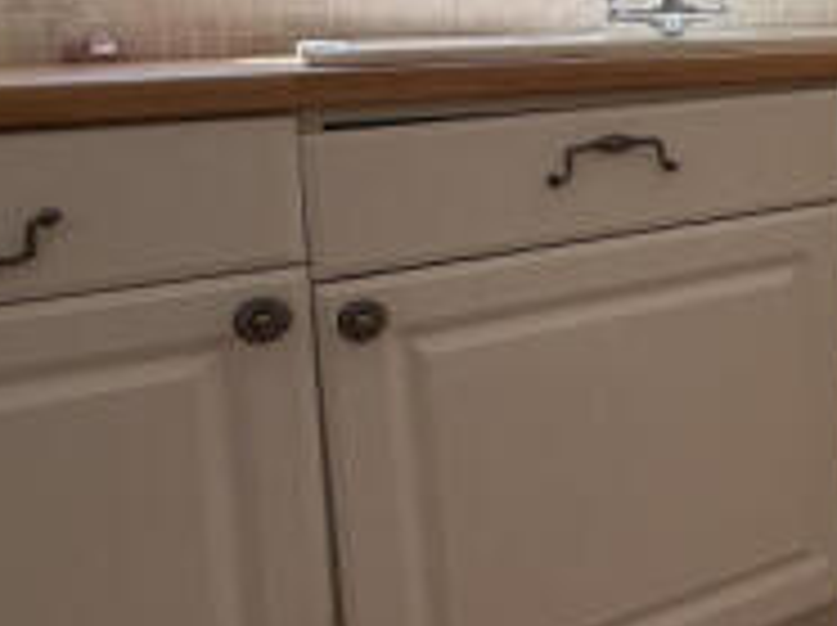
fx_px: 1063
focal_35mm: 44
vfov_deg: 31.4
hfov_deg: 32.2
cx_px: 1096
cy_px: 74
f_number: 2.2
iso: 50
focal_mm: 2.22
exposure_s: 1/178
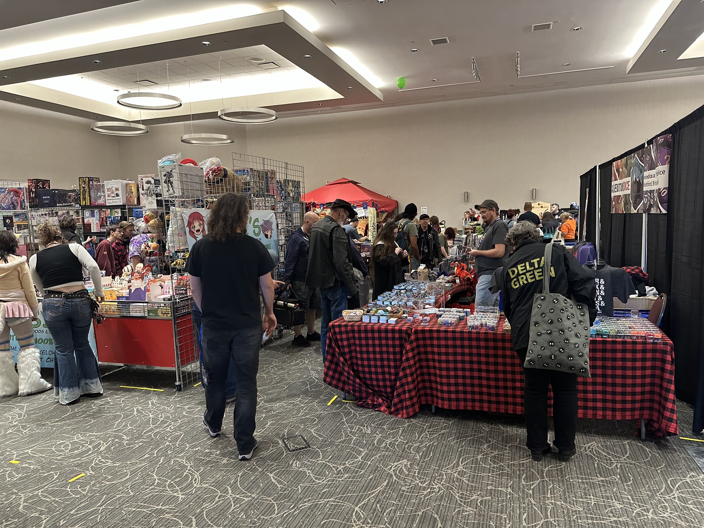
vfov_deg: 56.8
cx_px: 352
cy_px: 264
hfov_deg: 71.6
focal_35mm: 24
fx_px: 488
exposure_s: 1/60
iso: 320
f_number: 1.78
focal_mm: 6.86
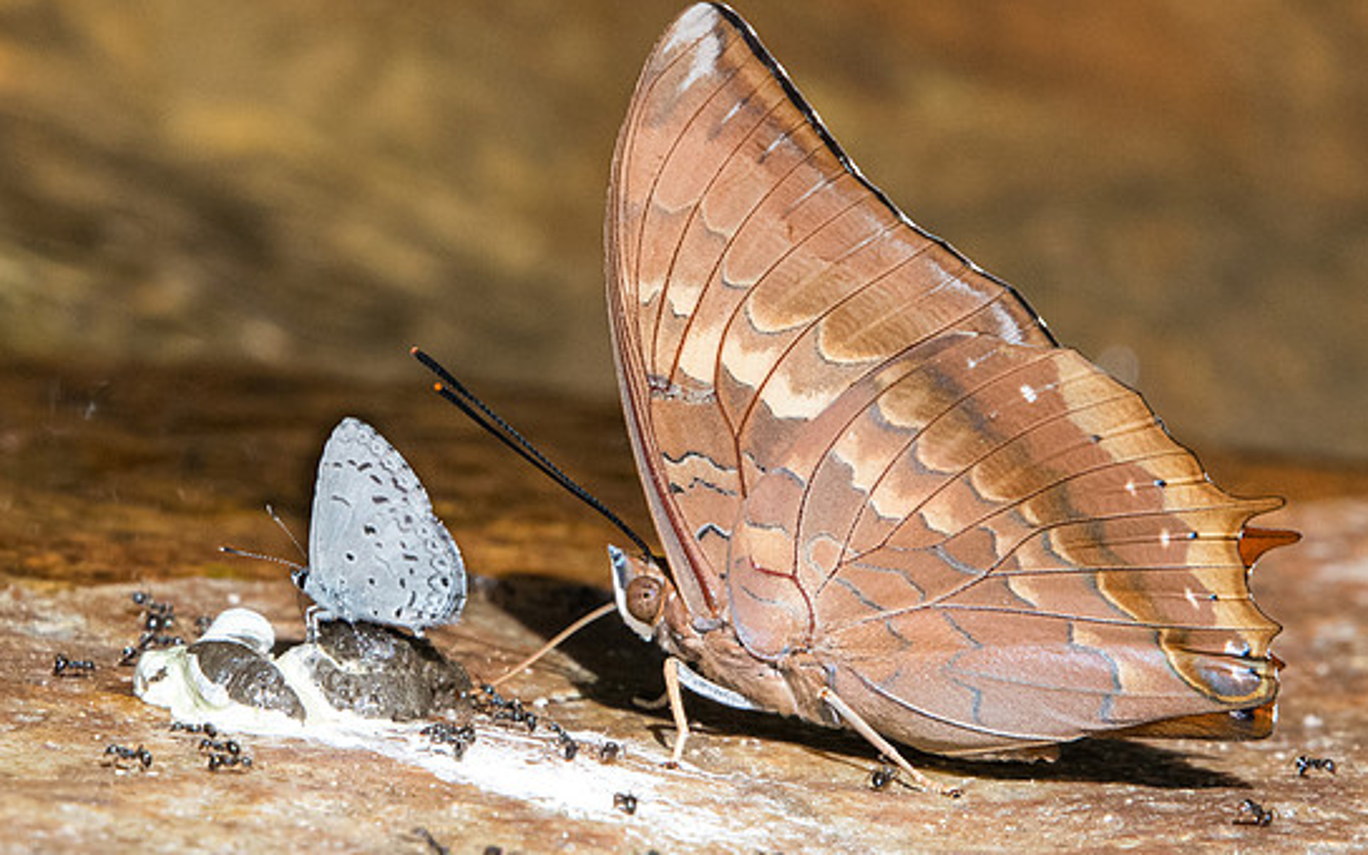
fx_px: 35530
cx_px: 784
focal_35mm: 953
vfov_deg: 1.4
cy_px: 329
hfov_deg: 2.2
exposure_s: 1/500
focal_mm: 400
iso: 1000
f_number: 13
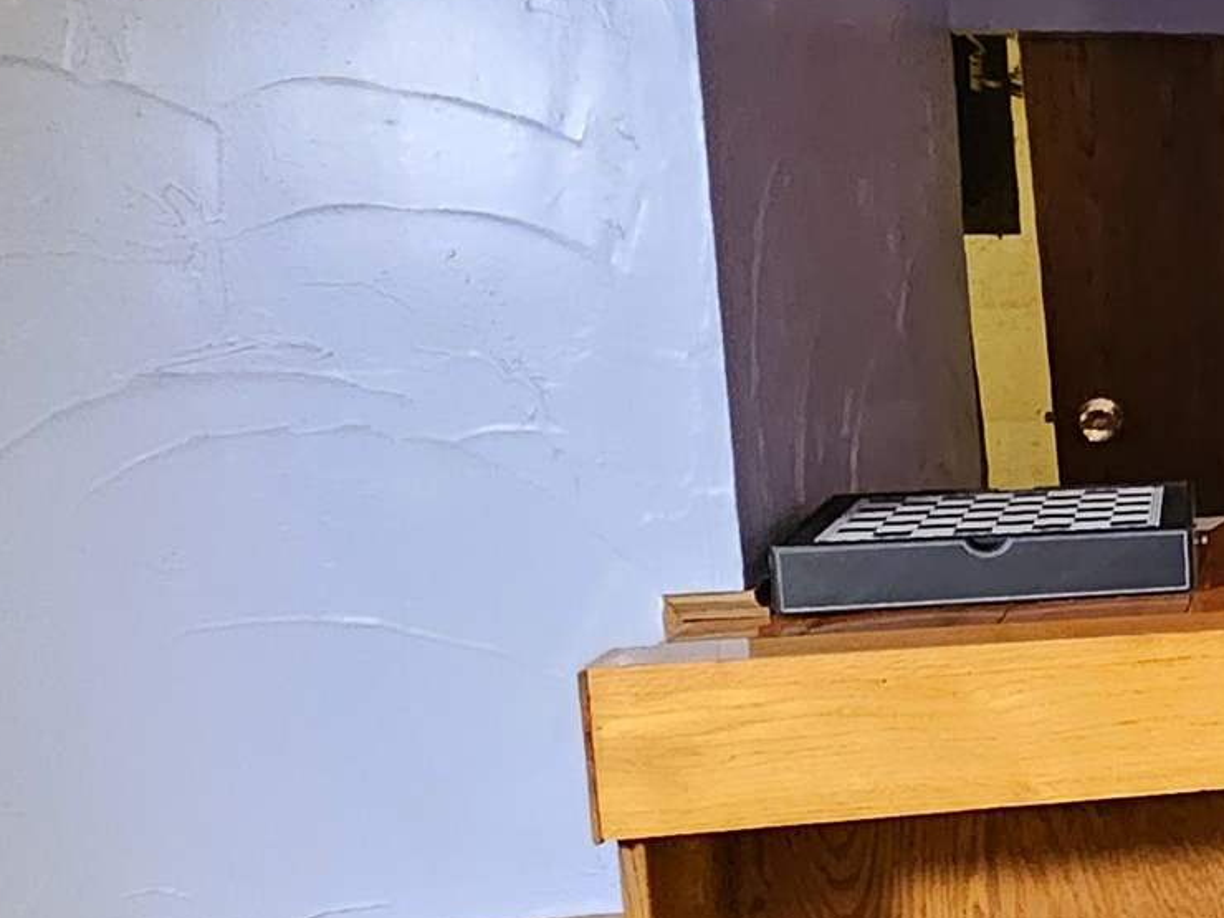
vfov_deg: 27.0
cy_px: 504
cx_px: 1985
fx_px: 1909
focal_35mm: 54
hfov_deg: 24.4
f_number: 2.2
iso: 1600
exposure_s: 1/24
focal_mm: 2.2
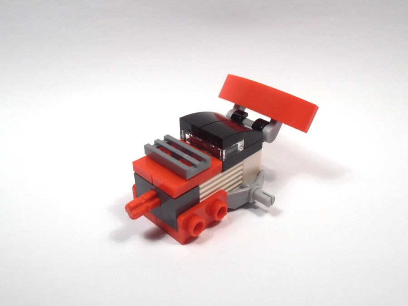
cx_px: 204
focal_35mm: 37
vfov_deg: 38.7
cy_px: 153
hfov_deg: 50.1
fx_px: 436
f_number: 3.9
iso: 80
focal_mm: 6.61
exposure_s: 1/80
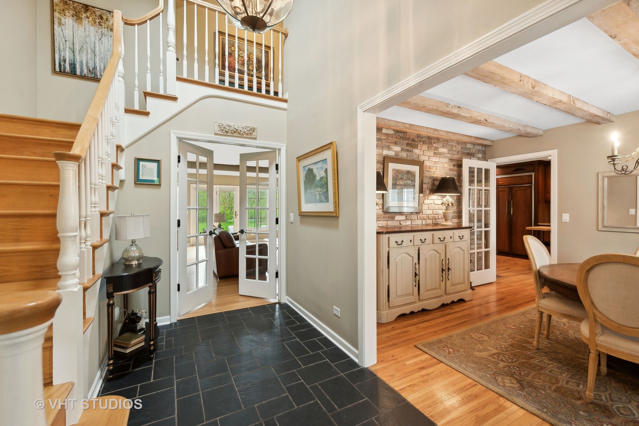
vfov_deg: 77.3
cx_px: 320
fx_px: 266
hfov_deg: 100.4
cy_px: 213
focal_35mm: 15
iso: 200
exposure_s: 1/8
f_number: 8
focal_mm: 15
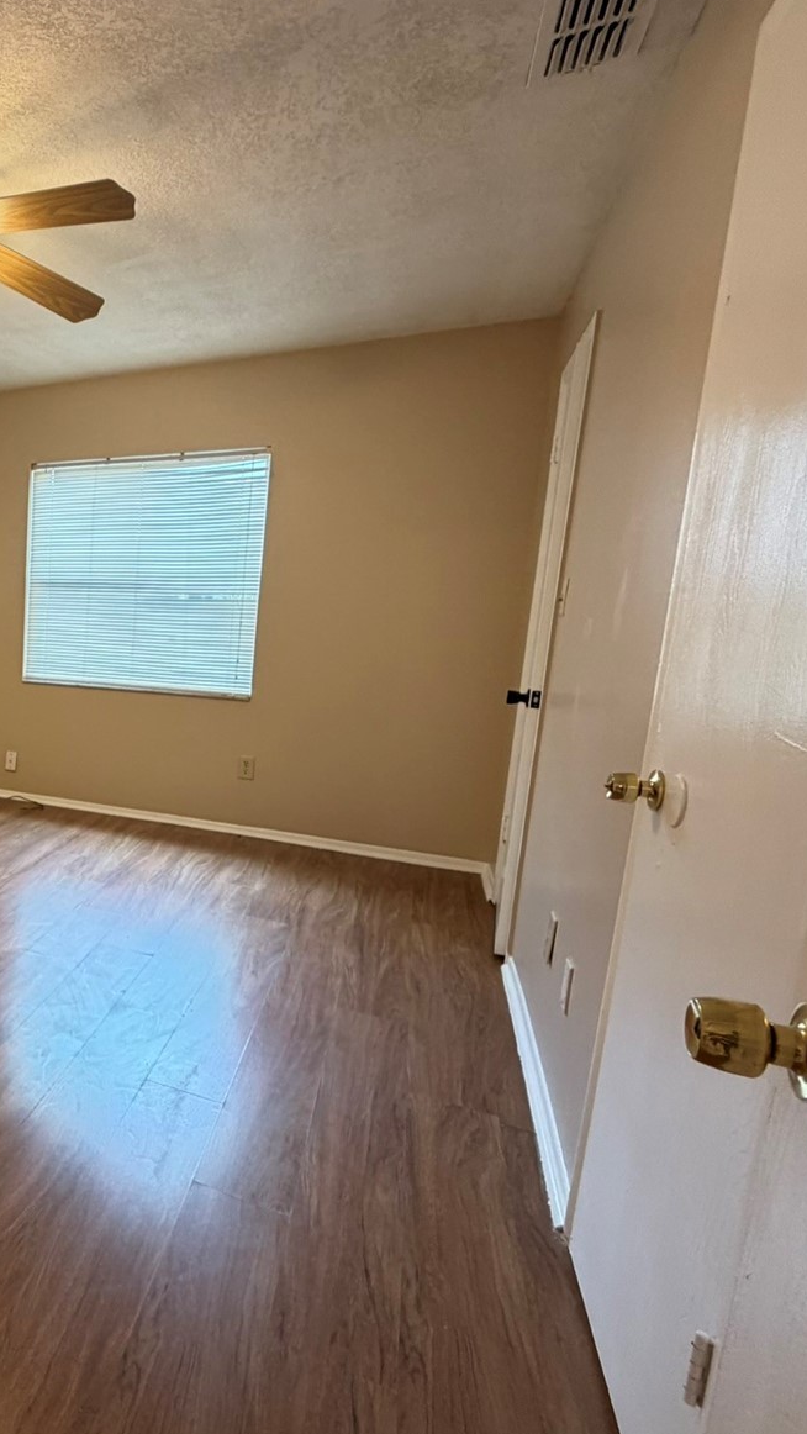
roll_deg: -0.3
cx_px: -46
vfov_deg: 83.8
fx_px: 799
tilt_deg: -8.7
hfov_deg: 43.6
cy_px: 732
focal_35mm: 21
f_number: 2.2
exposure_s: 1/60
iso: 250
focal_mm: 2.22
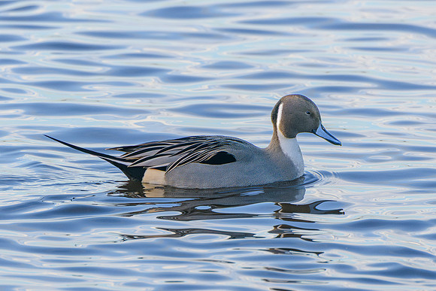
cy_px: 146
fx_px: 8344
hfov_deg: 3.0
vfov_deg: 2.0
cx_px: 163
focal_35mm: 689
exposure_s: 1/1250
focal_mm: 400
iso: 1600
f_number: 8
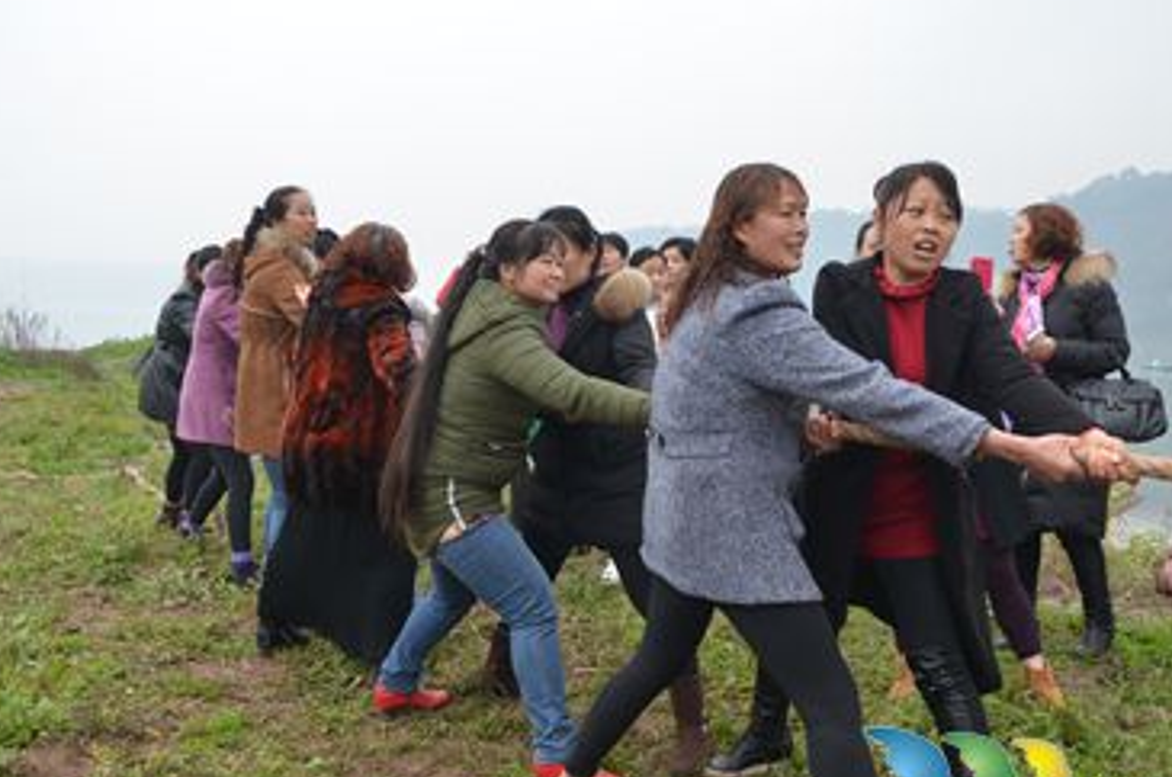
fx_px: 1202
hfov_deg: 51.9
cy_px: 429
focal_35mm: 37
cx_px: 649
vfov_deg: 35.8
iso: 400
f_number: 5
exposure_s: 1/100
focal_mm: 18
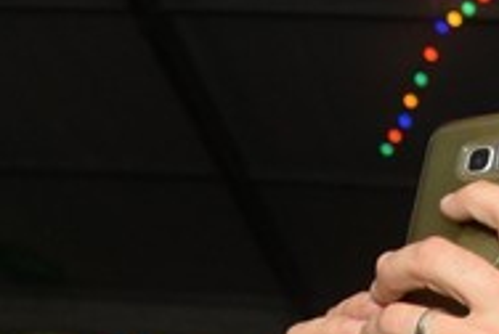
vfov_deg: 8.6
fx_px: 2013
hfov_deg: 14.1
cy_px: 801
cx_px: 317
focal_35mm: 145
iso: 1600
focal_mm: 18
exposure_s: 1/60
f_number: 3.5
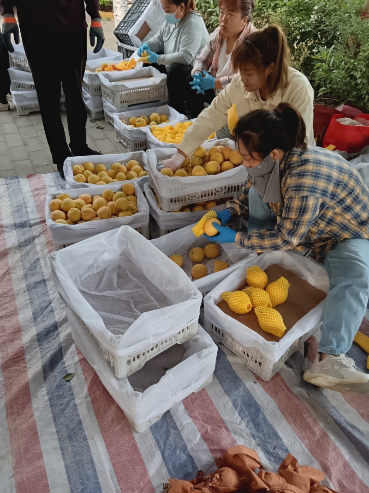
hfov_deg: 51.3
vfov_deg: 65.3
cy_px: 246
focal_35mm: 27
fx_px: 384
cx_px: 184
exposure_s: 1/100
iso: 1404
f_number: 1.8
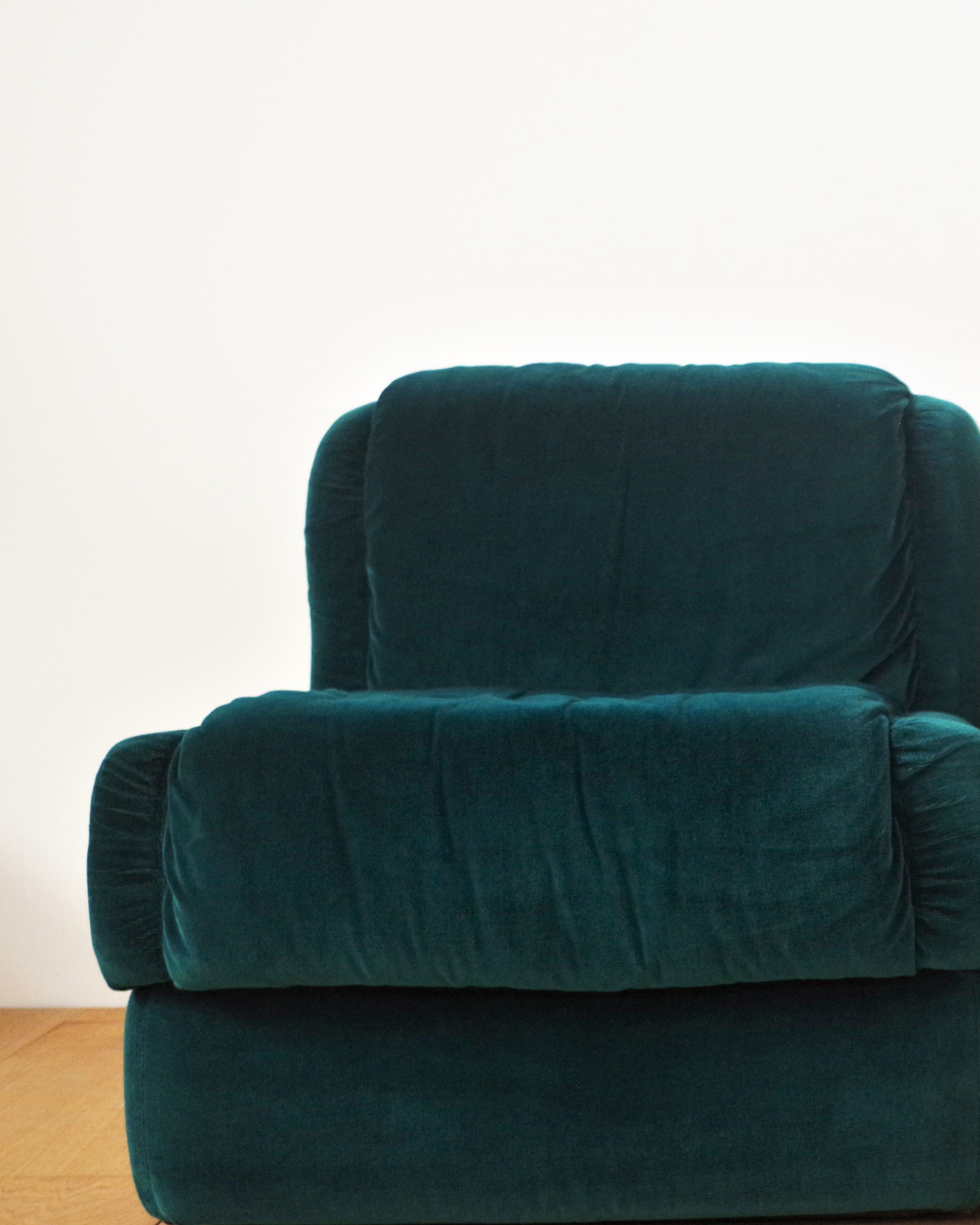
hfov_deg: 23.4
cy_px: 624
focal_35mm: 62
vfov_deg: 30.5
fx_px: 2248
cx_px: 1009
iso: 800
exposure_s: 1/60
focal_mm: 26.25
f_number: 4
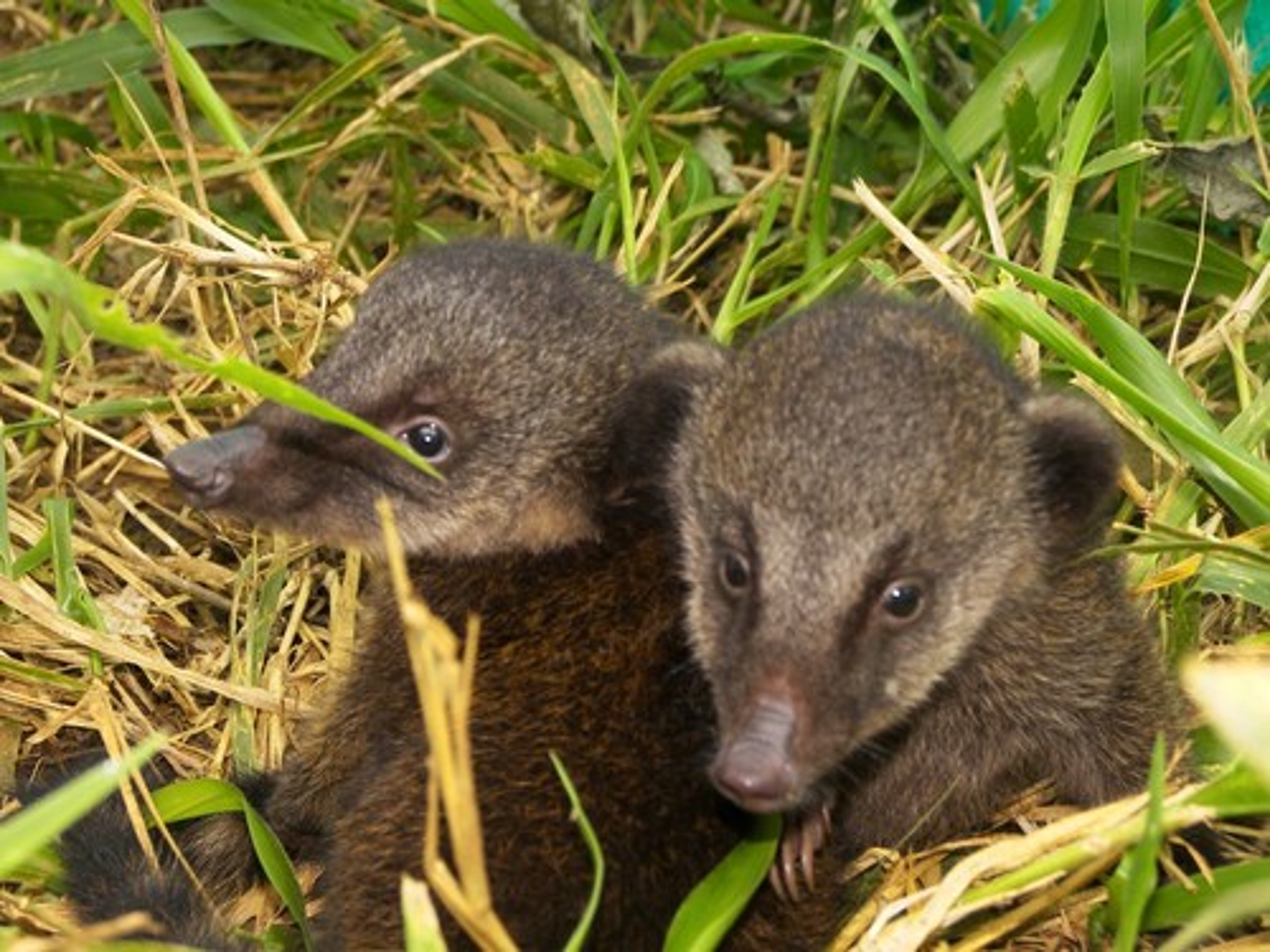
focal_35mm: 77
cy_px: 476
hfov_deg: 25.3
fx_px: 2825
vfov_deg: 19.1
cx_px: 635
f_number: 4
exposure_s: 1/60
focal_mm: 16.2
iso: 50
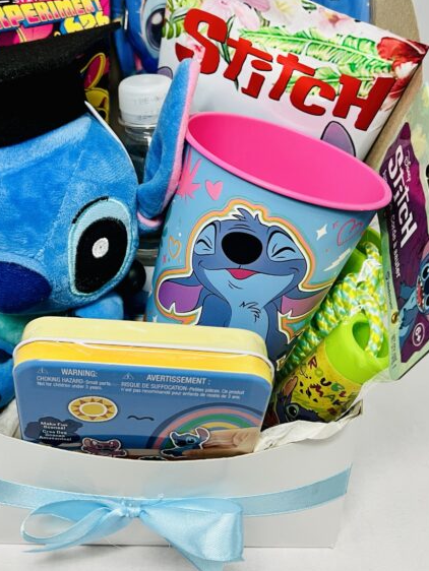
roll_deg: -2.8
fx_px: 611
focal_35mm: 37
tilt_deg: -27.8
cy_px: 184
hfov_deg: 38.3
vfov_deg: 49.1
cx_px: 145
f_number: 1.5
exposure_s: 1/60
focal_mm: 5.7
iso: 125
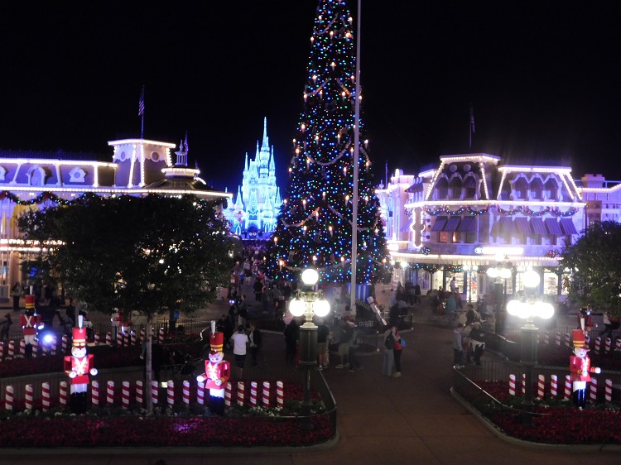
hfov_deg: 46.8
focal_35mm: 40
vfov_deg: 35.9
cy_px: 232
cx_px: 310
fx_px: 717
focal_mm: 7.1
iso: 1000
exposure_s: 1/15
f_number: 3.6
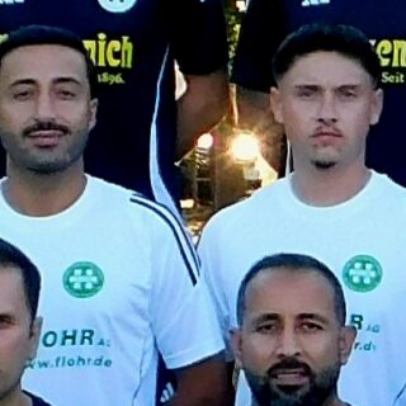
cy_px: 359
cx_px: 974
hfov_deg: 8.9
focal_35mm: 177
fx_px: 2349
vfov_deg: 9.8
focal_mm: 4.5
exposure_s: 1/161
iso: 125
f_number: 3.1
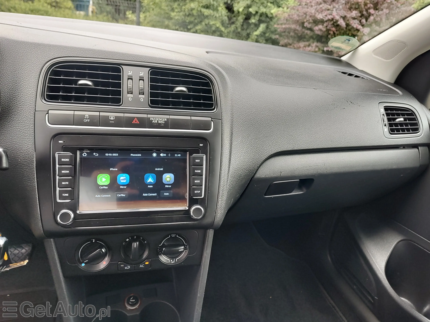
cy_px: 161
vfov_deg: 58.9
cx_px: 215
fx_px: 286
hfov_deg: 73.9
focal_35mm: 23
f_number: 1.8
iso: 123
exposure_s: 1/100
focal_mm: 5.56
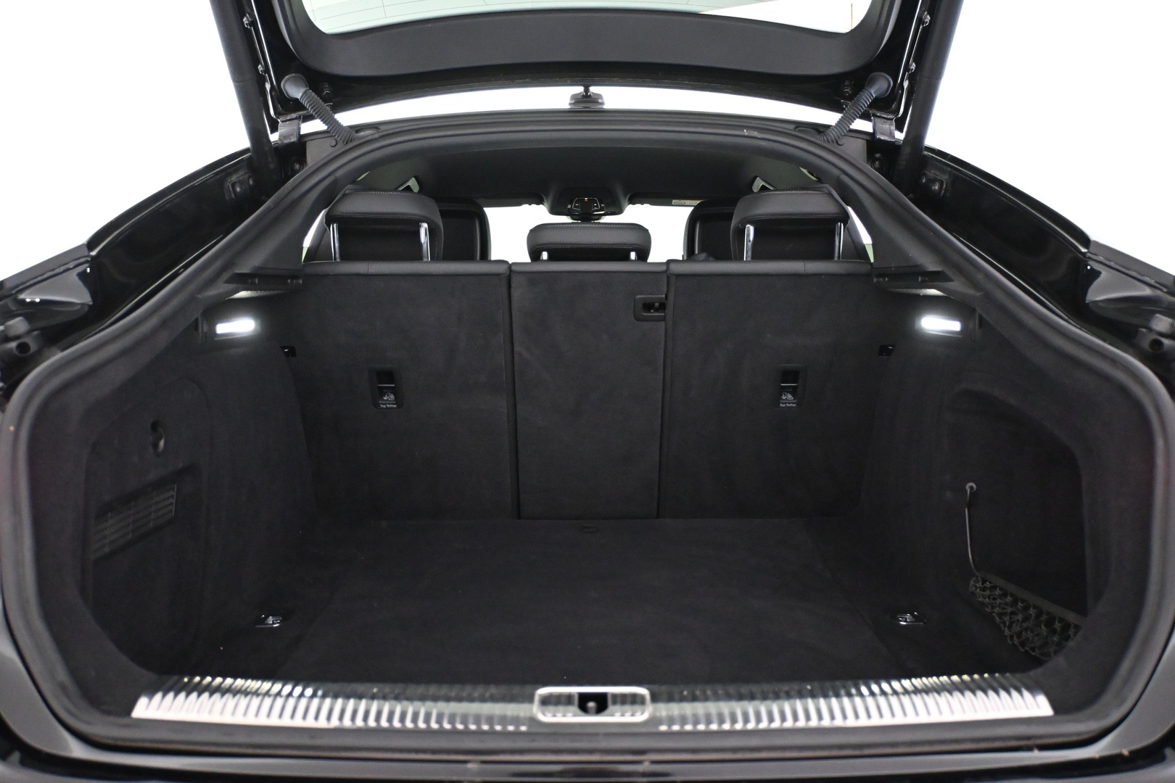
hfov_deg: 58.3
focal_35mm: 32
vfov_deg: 40.8
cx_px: 588
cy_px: 392
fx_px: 1053
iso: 4500
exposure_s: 1/60
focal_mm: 21.5
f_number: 4
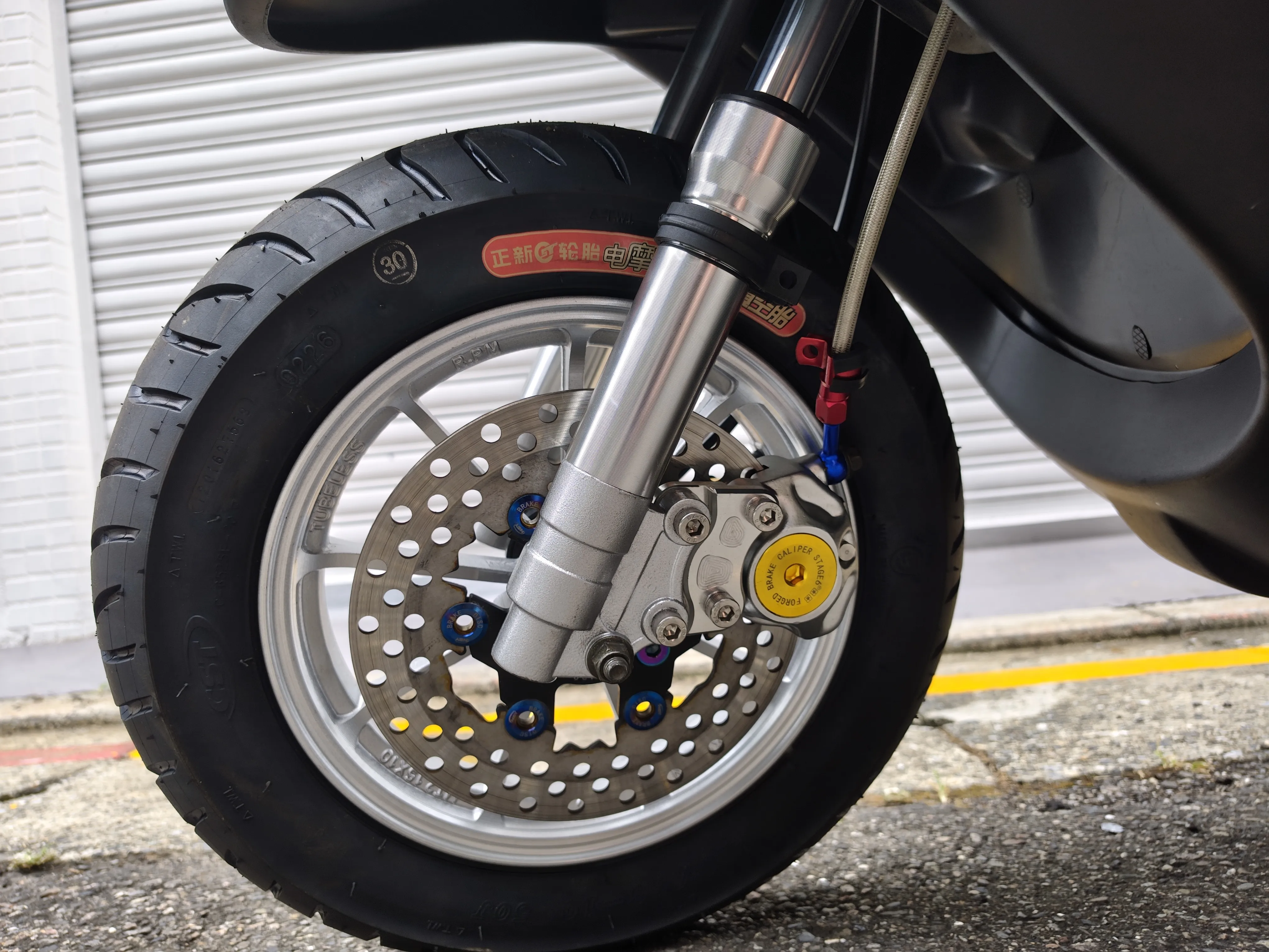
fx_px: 843
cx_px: 634
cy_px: 476
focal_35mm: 23
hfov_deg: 73.9
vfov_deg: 58.9
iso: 100
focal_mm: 6.07
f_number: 1.7
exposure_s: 1/120
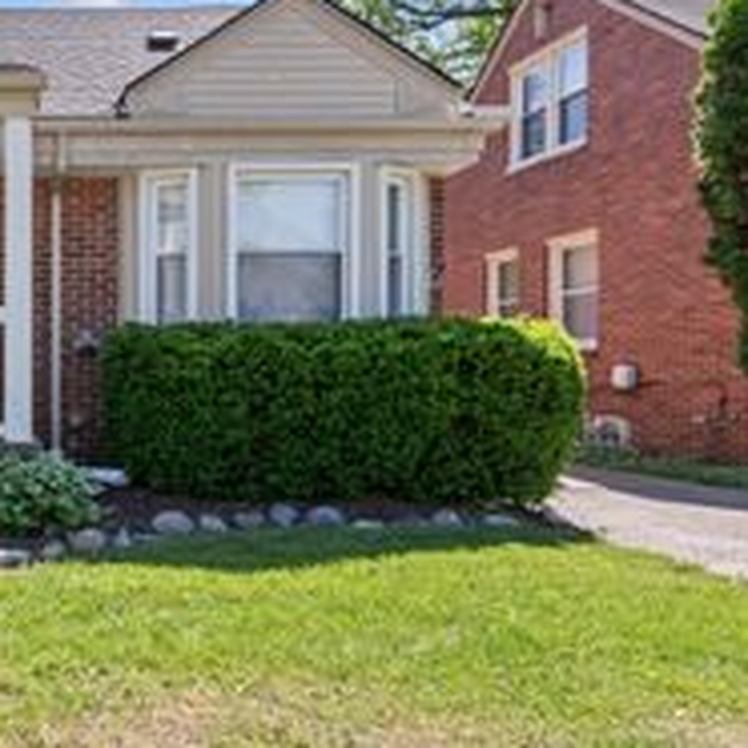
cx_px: -28
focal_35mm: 32
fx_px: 782
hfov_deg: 42.7
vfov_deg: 51.1
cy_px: 396
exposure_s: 1/125
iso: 400
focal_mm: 14
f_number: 10
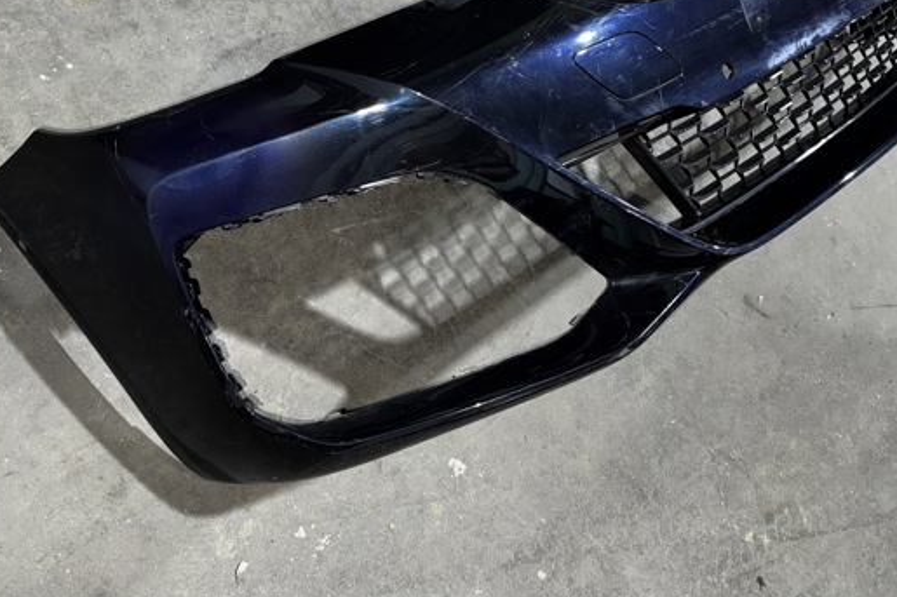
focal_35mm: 31
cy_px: 198
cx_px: 368
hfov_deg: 59.9
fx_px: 772
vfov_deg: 41.7
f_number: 1.78
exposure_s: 1/15
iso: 100
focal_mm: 6.76
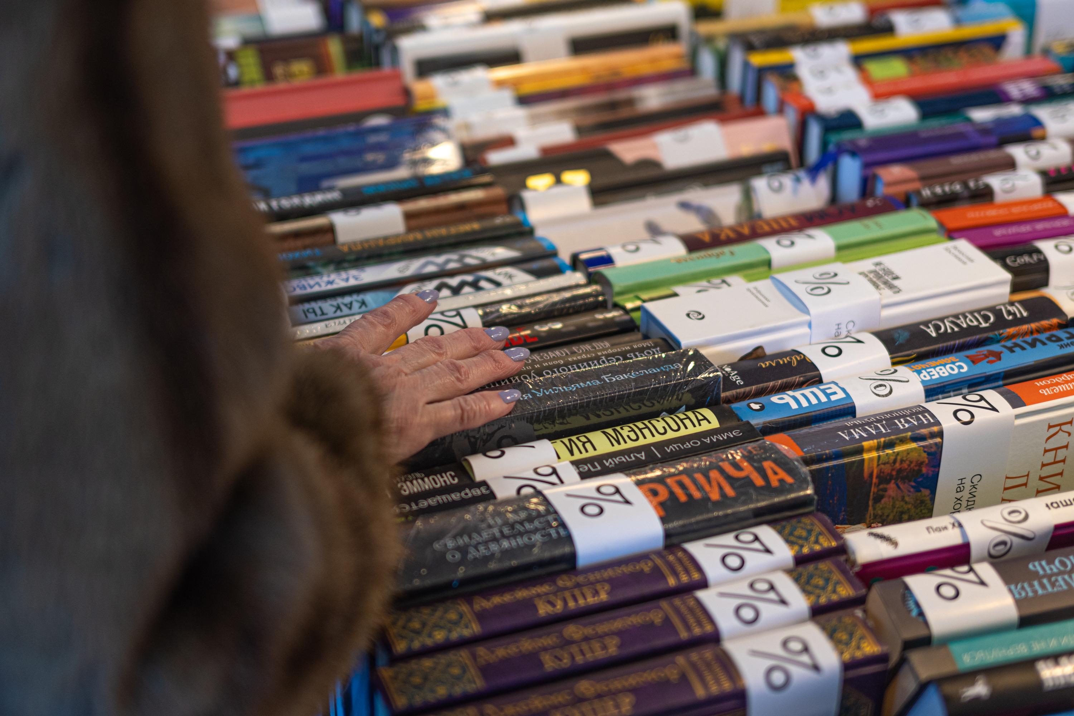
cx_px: 537
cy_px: 358
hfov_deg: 33.4
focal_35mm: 60
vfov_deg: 22.6
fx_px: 1790
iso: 200
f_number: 2
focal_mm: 40
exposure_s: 1/200
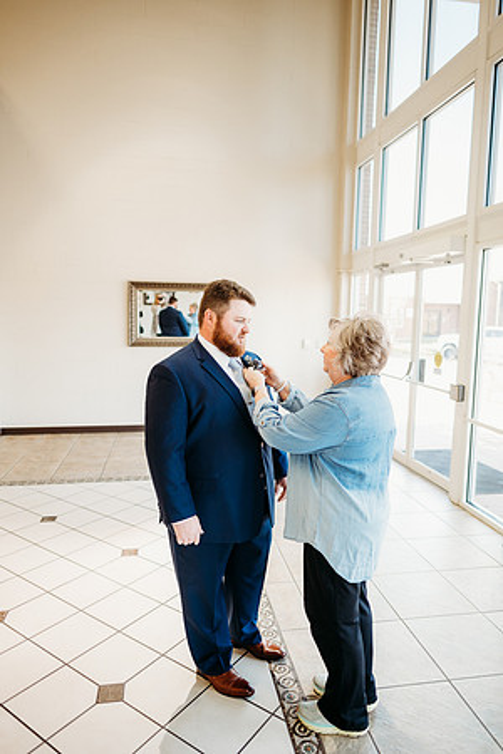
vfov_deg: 73.7
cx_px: 252
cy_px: 377
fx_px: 503
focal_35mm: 24
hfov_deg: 53.1
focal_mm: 24
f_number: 1.8
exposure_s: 1/160
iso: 400
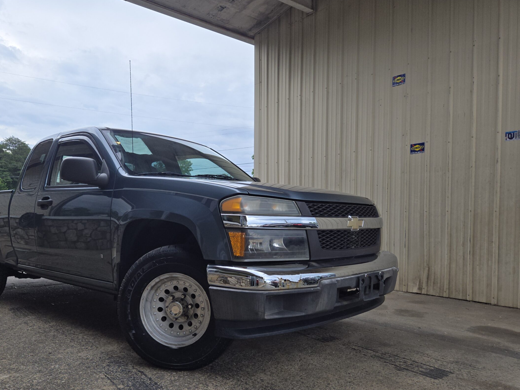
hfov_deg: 62.9
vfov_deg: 49.5
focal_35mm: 28
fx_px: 421
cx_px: 209
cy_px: 230
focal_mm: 5.4
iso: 25
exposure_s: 1/494
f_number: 1.8
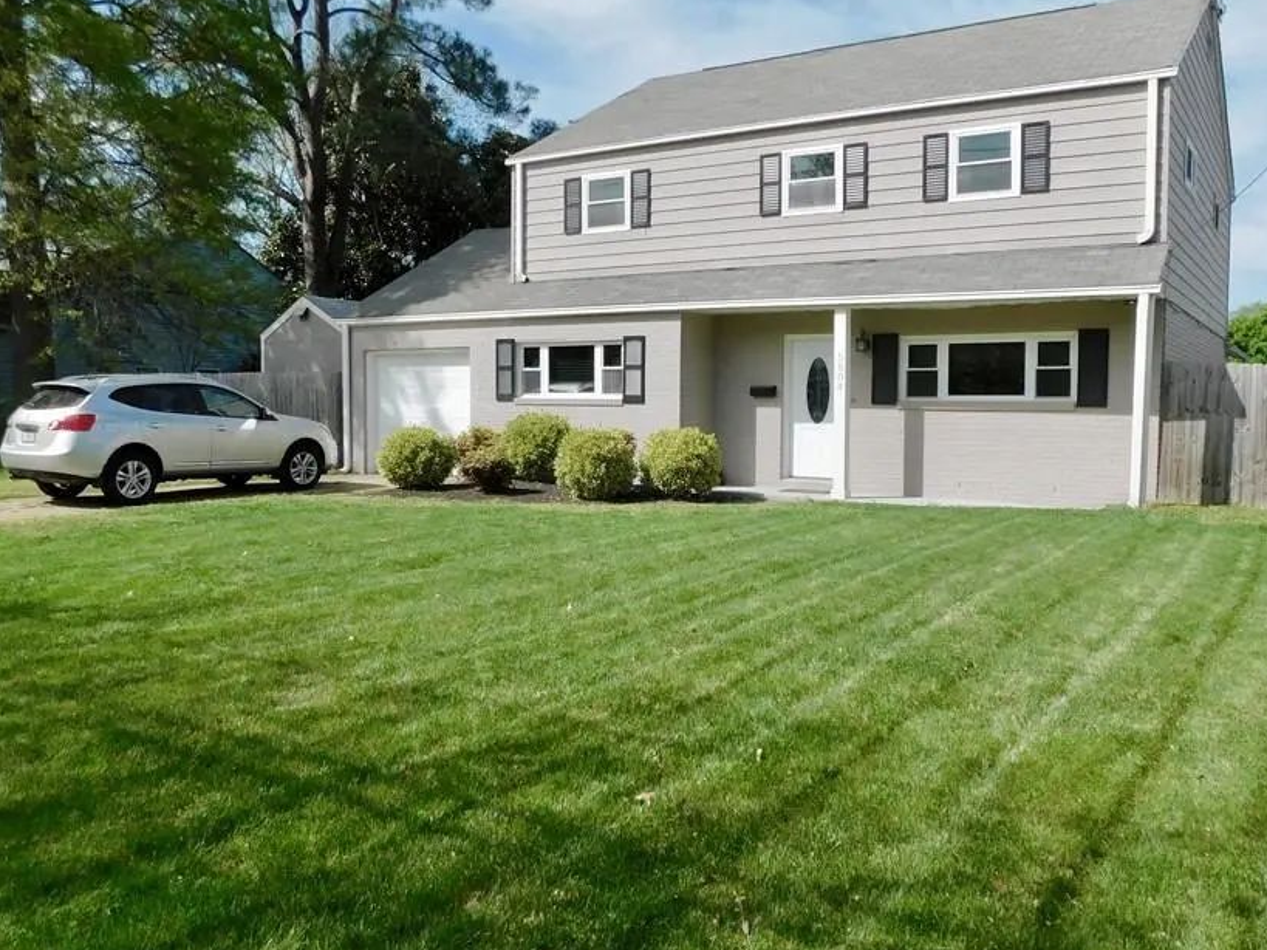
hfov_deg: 59.9
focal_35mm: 30
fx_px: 1098
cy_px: 470
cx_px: 690
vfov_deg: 46.8
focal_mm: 4.1
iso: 125
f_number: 6
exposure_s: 1/500
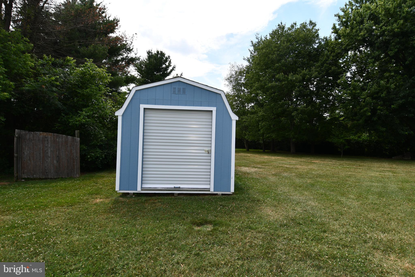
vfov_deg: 67.4
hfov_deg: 90.0
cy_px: 138
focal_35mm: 18
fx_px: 207
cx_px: 208
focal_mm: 12
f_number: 9
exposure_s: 1/250
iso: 100
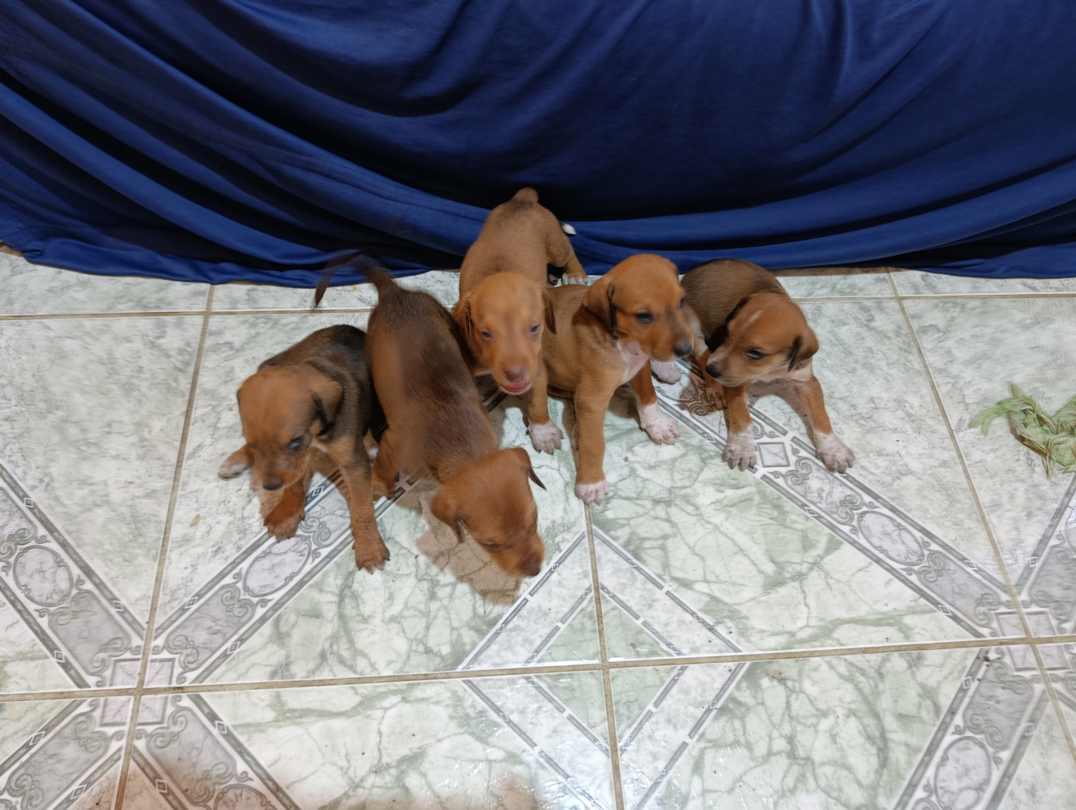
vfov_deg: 59.0
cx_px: 538
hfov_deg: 73.8
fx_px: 716
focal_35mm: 23
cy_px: 405
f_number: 1.65
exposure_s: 1/30
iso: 1370
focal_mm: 6.11
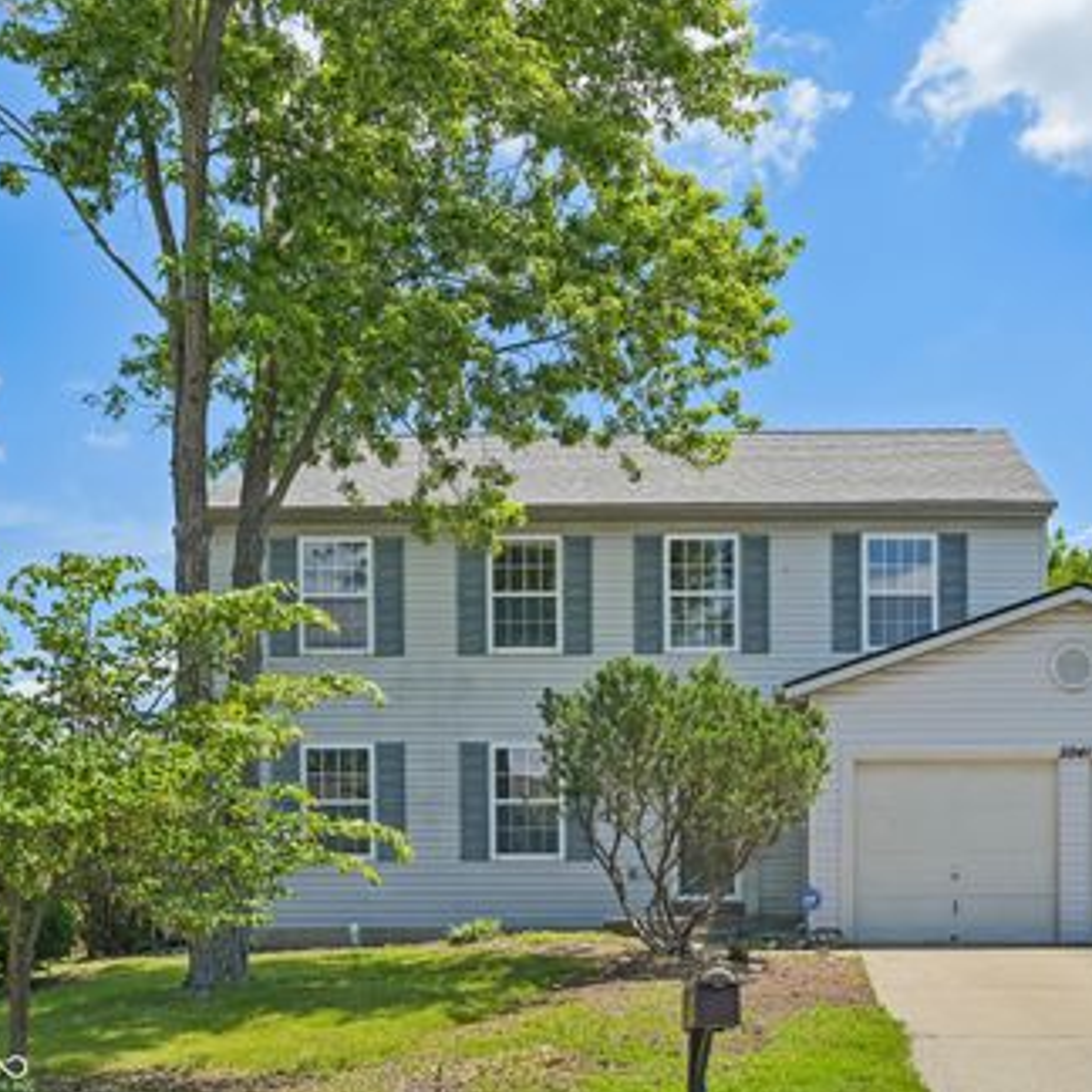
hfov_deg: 42.1
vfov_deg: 43.2
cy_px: 544
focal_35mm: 39
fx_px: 1380
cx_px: 795
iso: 100
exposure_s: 1/320
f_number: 8
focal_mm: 29.5
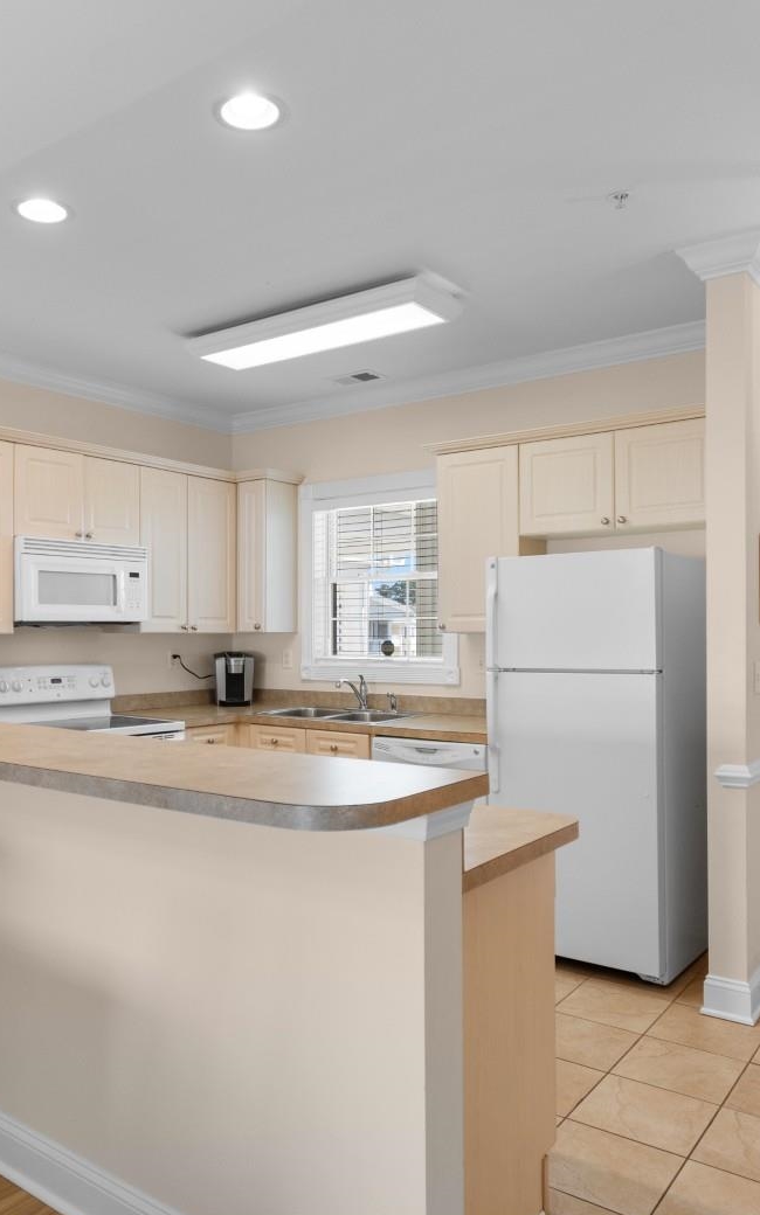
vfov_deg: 68.4
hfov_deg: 45.8
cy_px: 622
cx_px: 304
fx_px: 895
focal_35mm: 27
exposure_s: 1/6
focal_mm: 11.5
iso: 100
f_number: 4.8
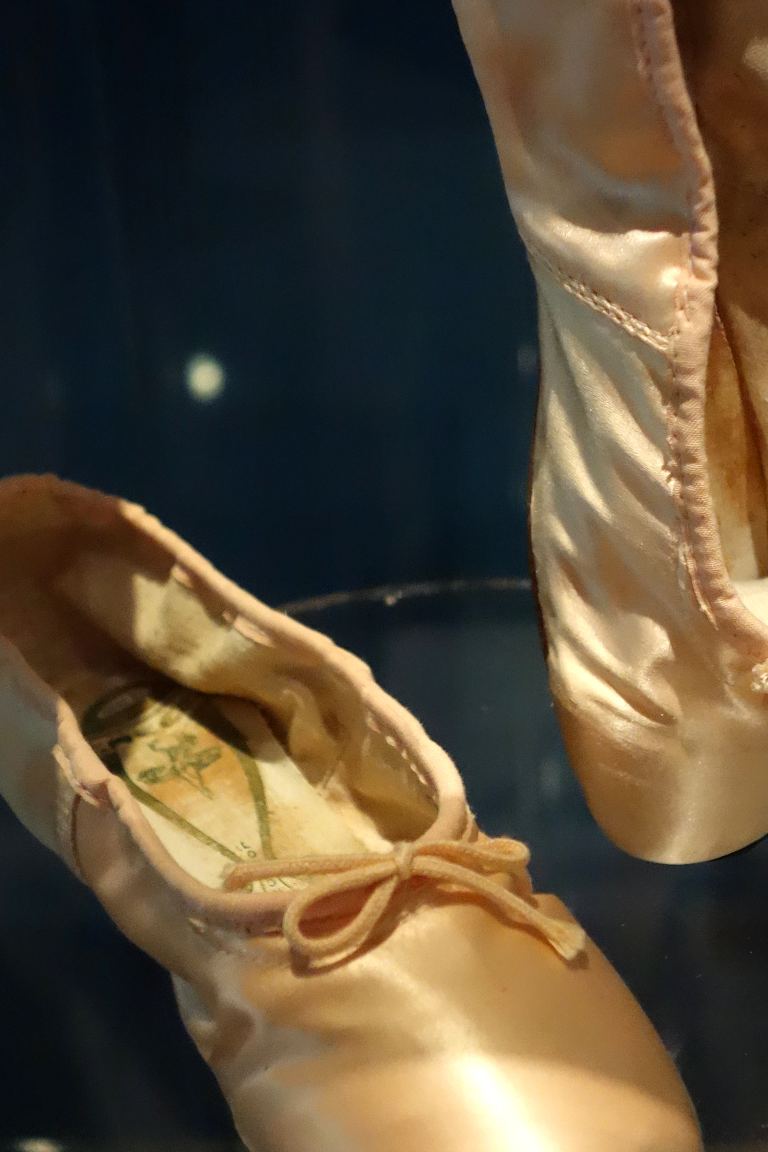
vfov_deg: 30.5
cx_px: 448
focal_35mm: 66
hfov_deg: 20.6
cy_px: 554
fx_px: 2112
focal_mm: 15.1
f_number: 2.8
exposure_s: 1/20
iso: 3200
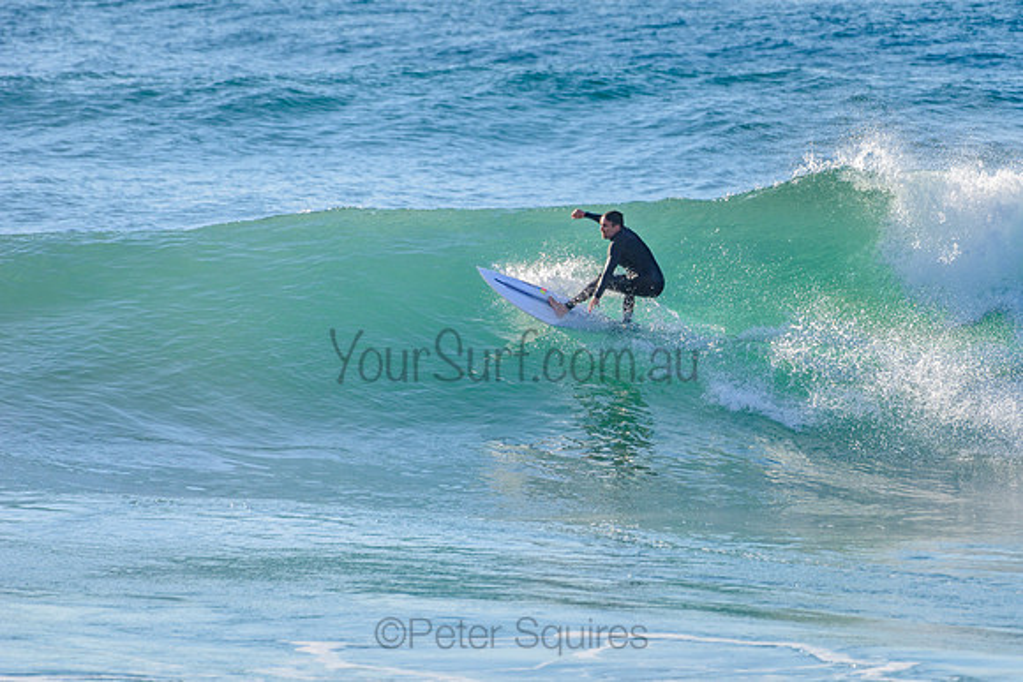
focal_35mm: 613
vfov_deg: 2.2
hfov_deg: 3.4
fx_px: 17429
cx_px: 627
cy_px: 294
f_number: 5.6
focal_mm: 500
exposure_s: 1/2000
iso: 220
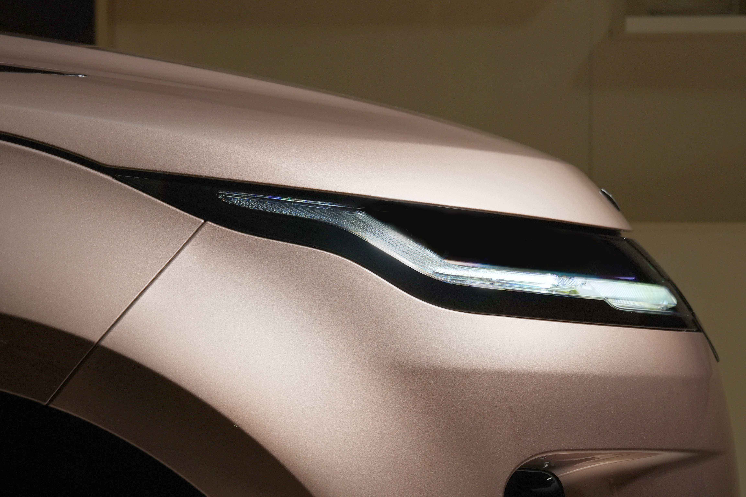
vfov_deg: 13.0
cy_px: 248
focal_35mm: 105
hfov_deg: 19.5
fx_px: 2176
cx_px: 373
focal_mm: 70
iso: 200
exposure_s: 4
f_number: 8
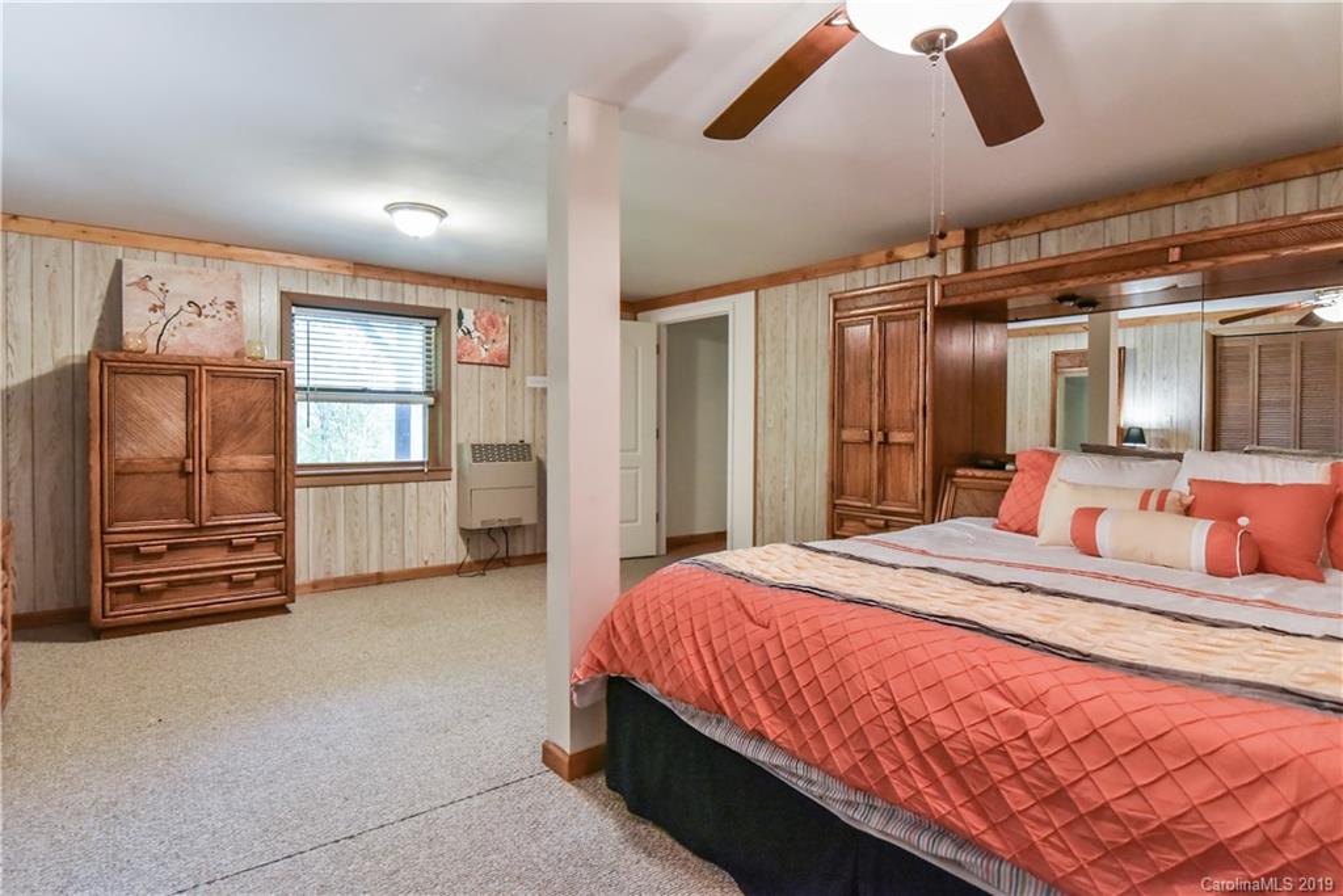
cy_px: 448
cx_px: 672
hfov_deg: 90.0
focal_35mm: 18
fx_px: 672
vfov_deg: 67.4
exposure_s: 1/160
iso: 4000
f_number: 6.3
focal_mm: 18
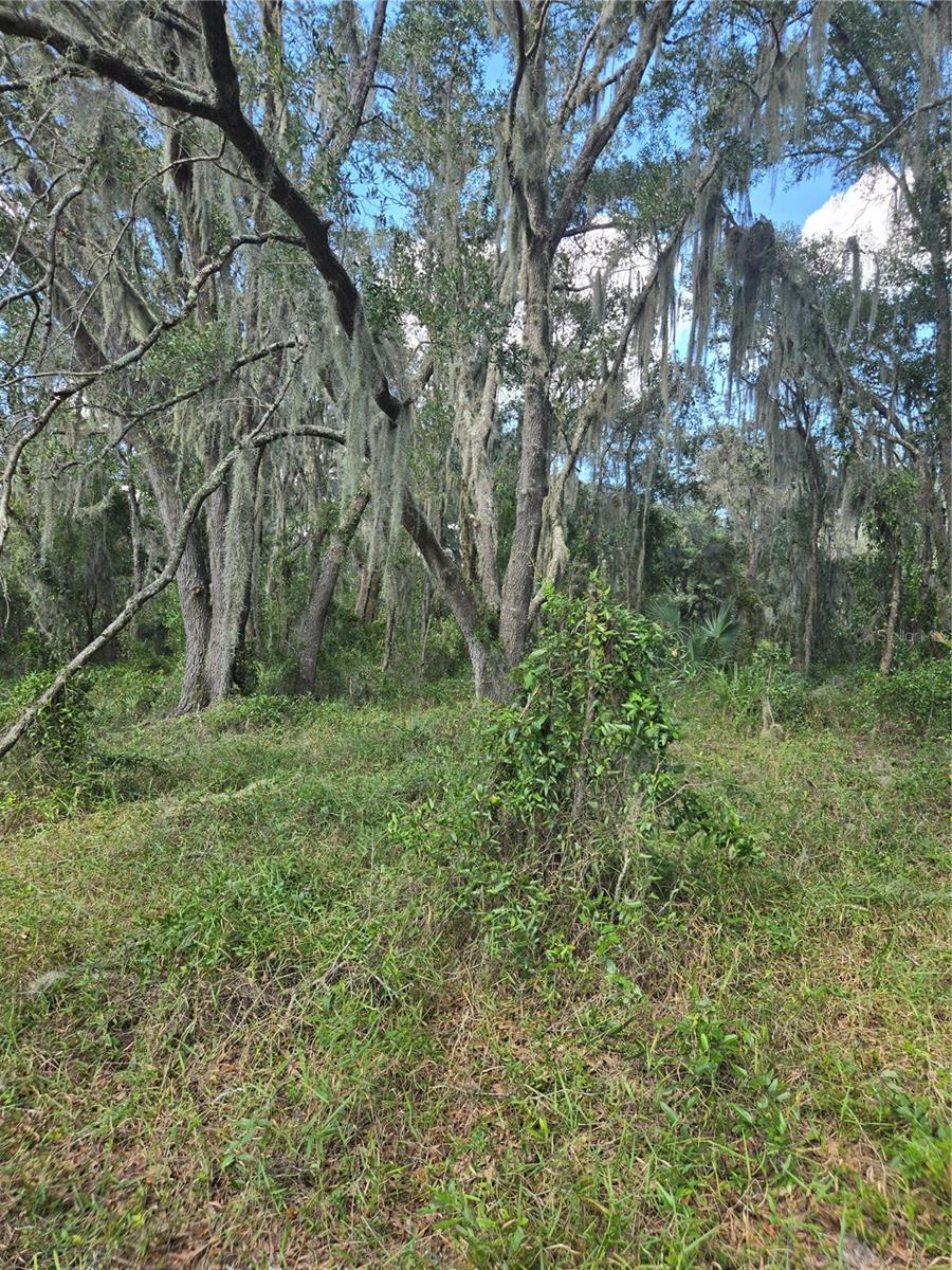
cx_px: 476
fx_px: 843
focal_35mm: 23
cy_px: 635
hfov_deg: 58.9
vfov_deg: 73.9
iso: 25
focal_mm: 5.4
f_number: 1.8
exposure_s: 1/250
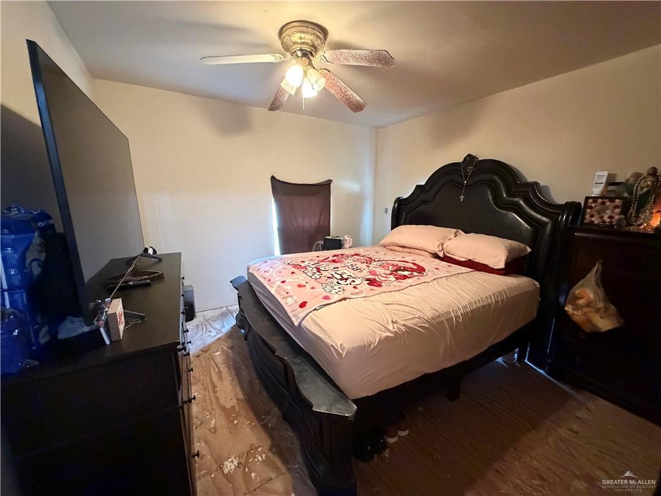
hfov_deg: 102.1
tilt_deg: -11.7
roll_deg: +0.6
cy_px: 248
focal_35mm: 14
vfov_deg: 85.7
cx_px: 330
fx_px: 267
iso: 1000
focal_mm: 2.22
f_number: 2.2
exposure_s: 1/60
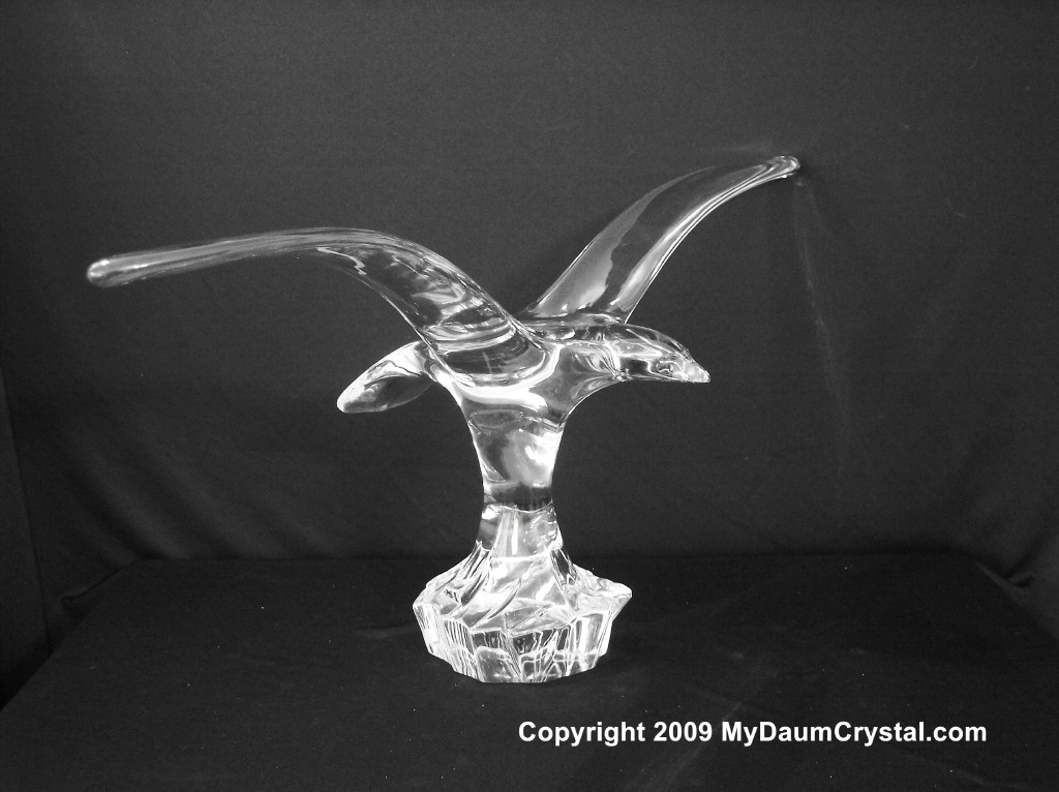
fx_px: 1161
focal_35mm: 38
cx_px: 530
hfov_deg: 49.0
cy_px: 396
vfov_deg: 37.7
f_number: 2.8
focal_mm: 8
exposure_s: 1/8
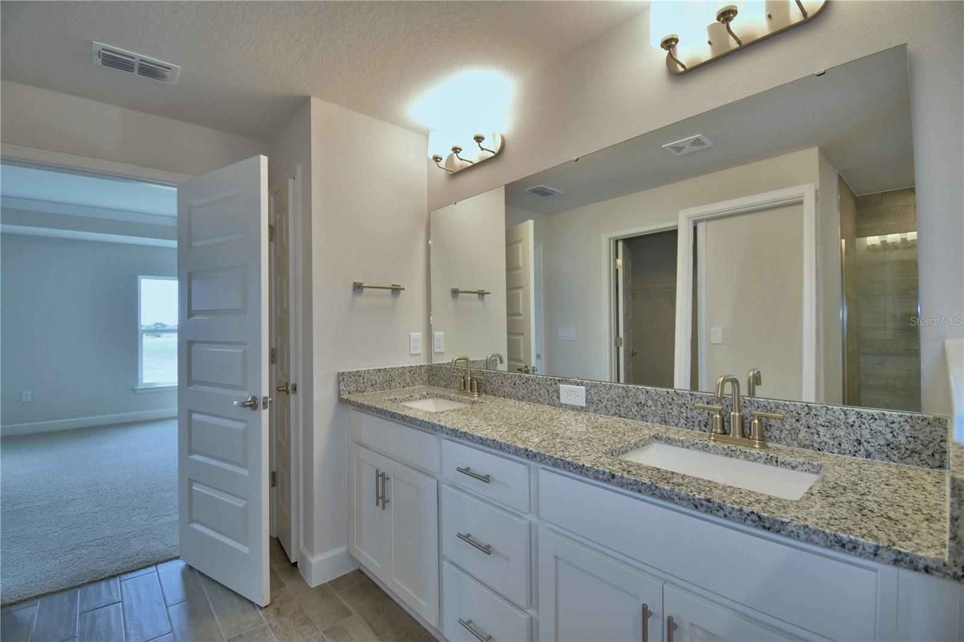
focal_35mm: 15
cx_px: 482
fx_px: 402
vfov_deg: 77.3
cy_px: 321
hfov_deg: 100.4
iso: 200
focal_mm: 10
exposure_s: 1/60
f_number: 4.5
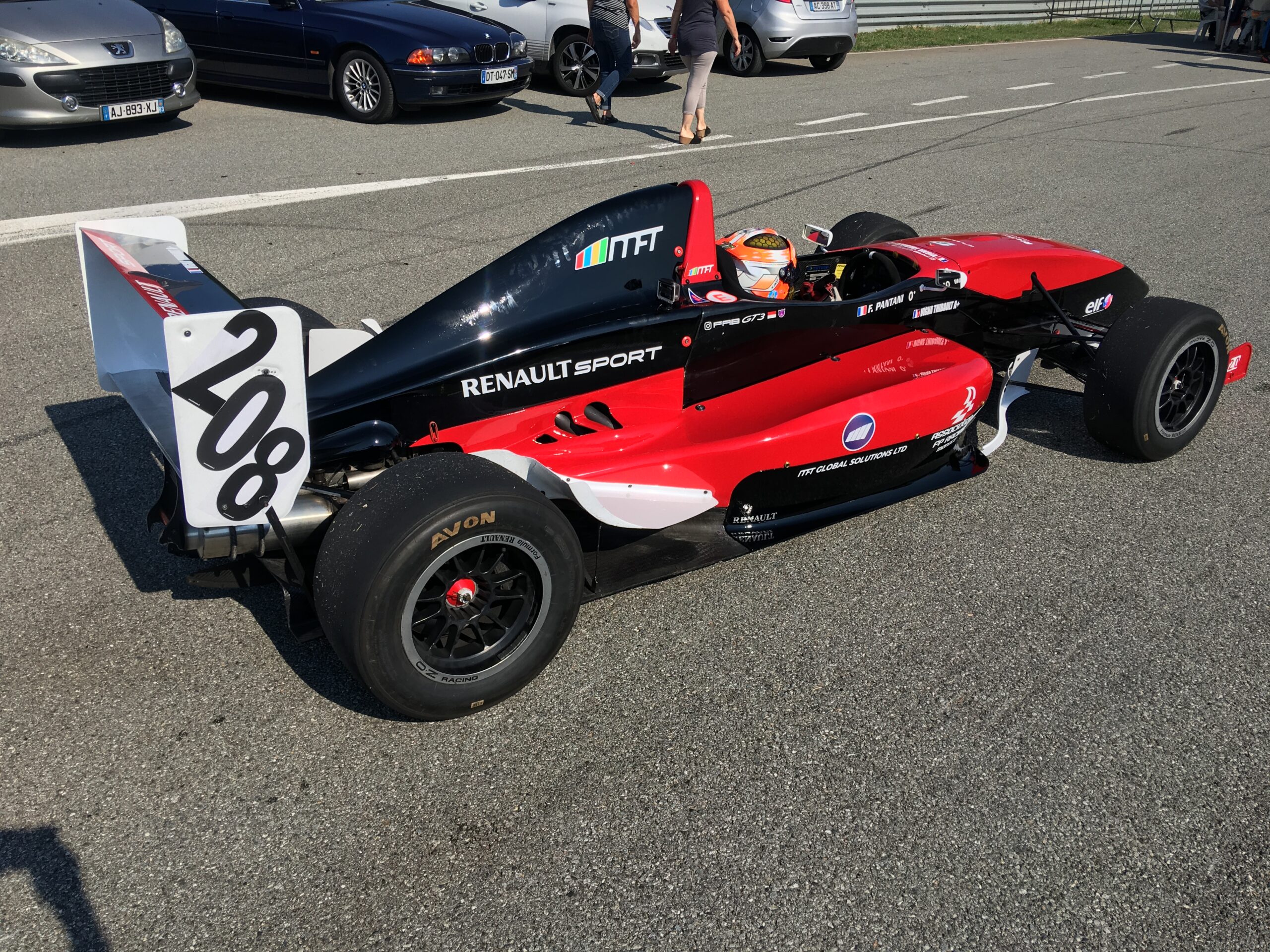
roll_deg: -4.3
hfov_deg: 61.7
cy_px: 476
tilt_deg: -25.1
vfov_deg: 48.2
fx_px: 1064
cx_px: 635
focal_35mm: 29
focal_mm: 4.15
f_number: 2.2
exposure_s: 1/1789
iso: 25
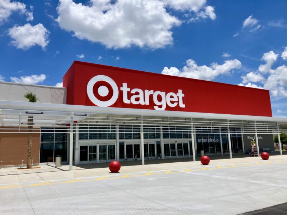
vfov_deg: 49.7
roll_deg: +1.4
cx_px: 144
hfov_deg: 63.4
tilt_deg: +10.3
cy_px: 108
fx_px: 232
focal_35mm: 28
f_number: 1.8
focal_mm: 3.99
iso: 32
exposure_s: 1/4049
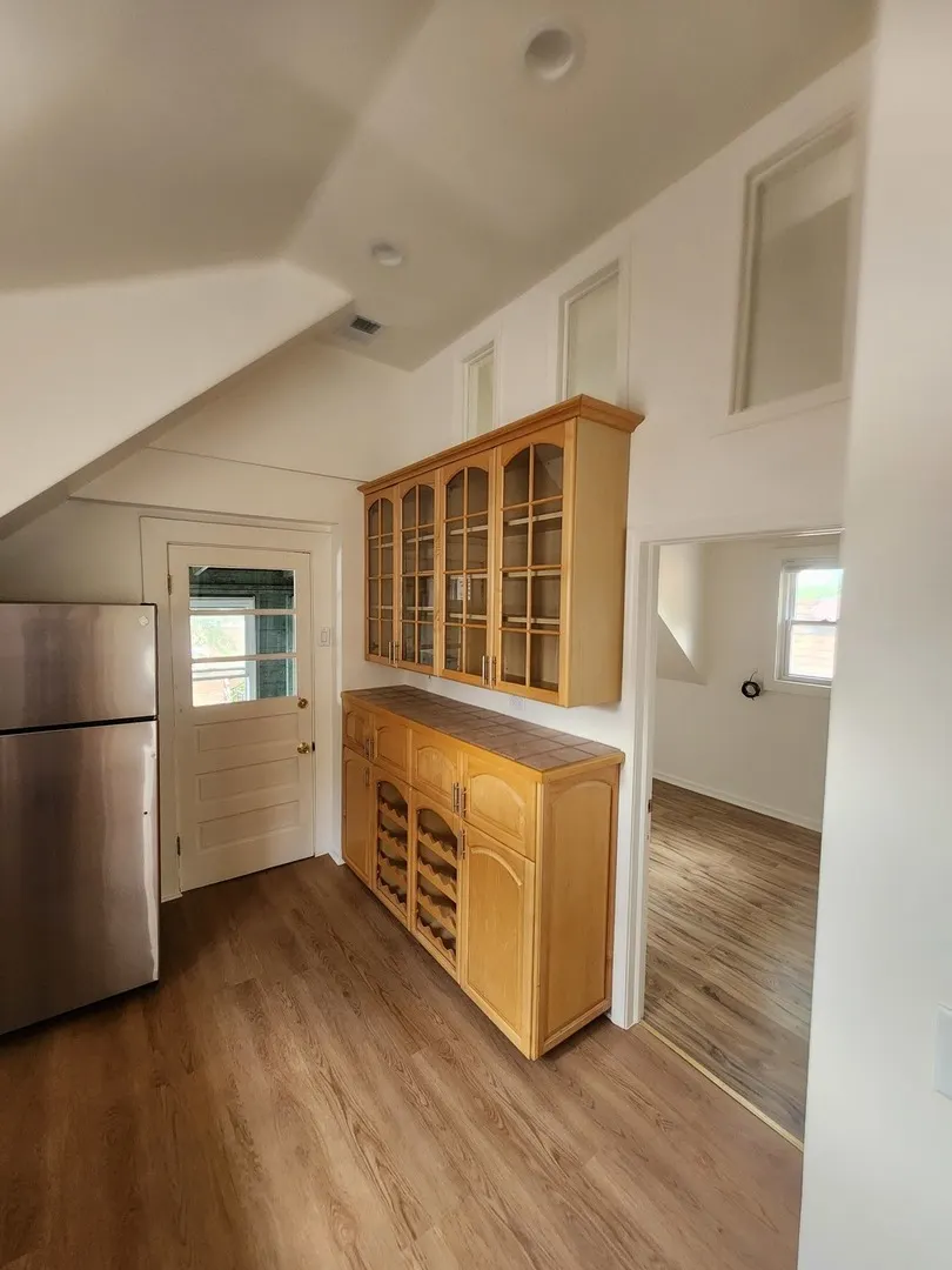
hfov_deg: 89.9
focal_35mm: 13
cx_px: 476
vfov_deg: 106.2
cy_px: 635
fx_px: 477
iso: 400
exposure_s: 1/60
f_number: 2.2
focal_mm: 2.2
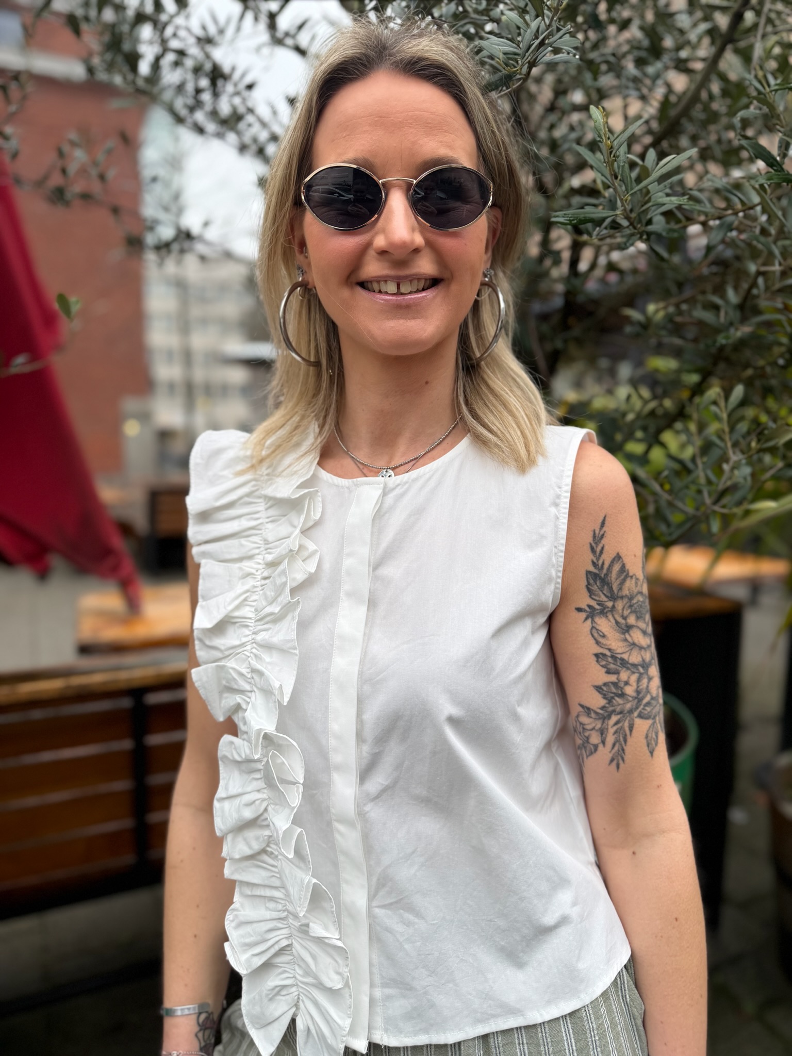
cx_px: 396
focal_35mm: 24
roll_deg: -0.1
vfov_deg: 71.6
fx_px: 732
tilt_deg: -6.6
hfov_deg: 56.8
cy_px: 528
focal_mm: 6.76
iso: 80
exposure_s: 1/780
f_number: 1.78
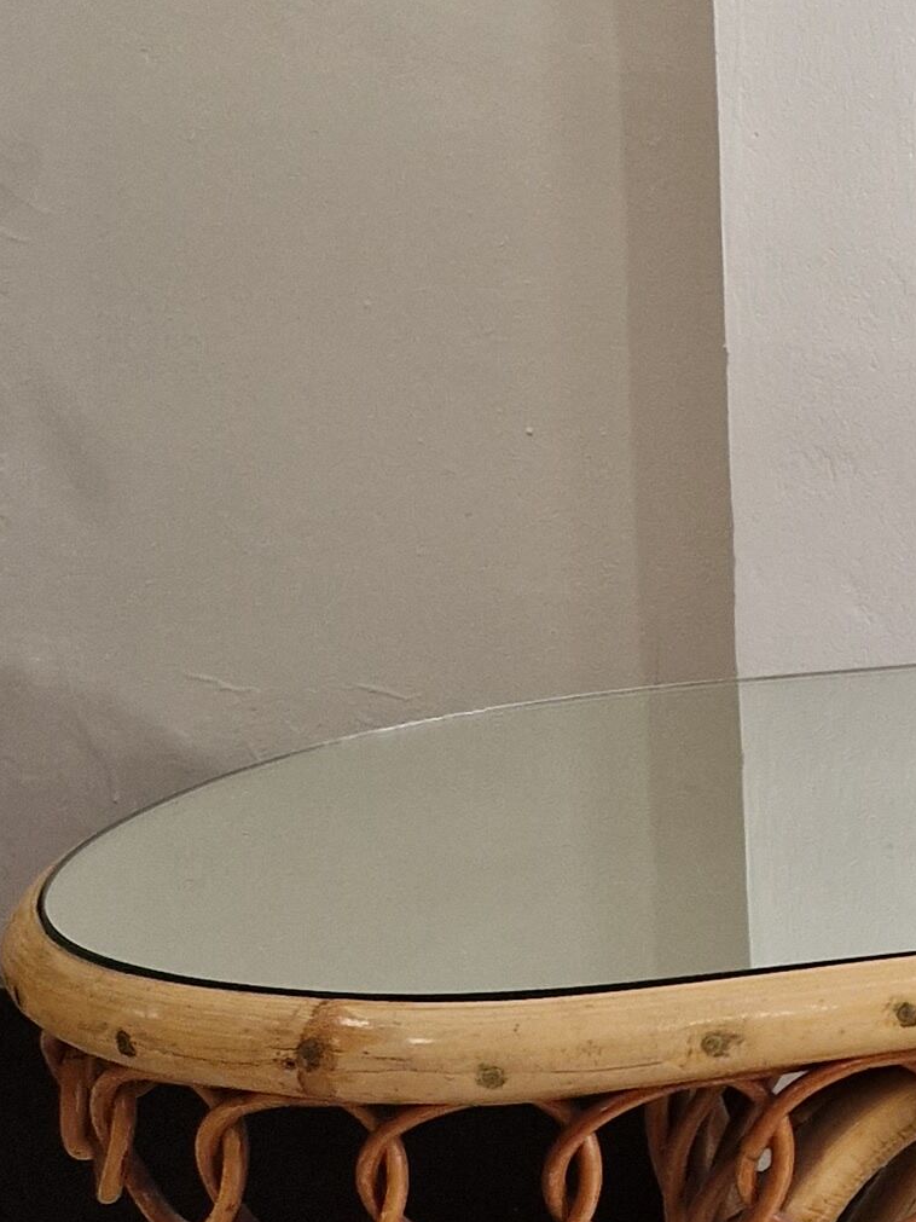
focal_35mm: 91
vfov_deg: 21.3
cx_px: 1774
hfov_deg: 14.0
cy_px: 285
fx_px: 3211
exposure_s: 1/100
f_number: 1.8
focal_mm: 5.4
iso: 160
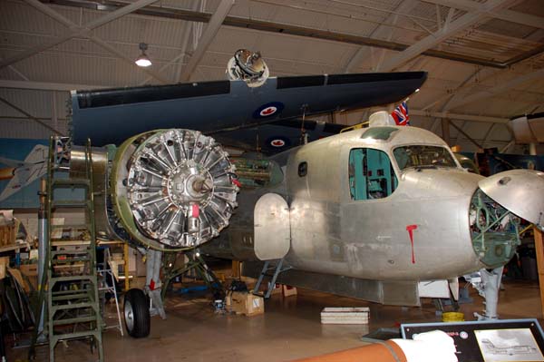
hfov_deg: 67.4
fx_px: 408
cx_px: 272
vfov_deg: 47.9
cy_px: 181
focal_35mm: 27
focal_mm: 18
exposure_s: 1/60
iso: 400
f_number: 3.5
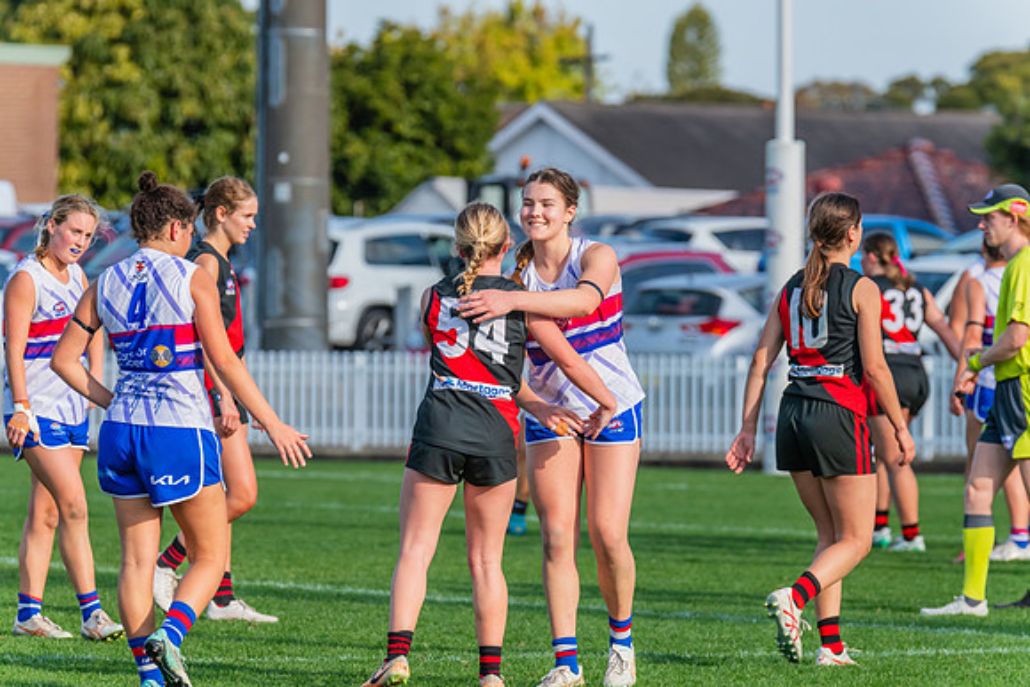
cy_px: 344
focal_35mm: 361
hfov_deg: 5.7
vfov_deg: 3.8
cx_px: 515
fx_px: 10340
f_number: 9
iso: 800
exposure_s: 1/1250
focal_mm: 360
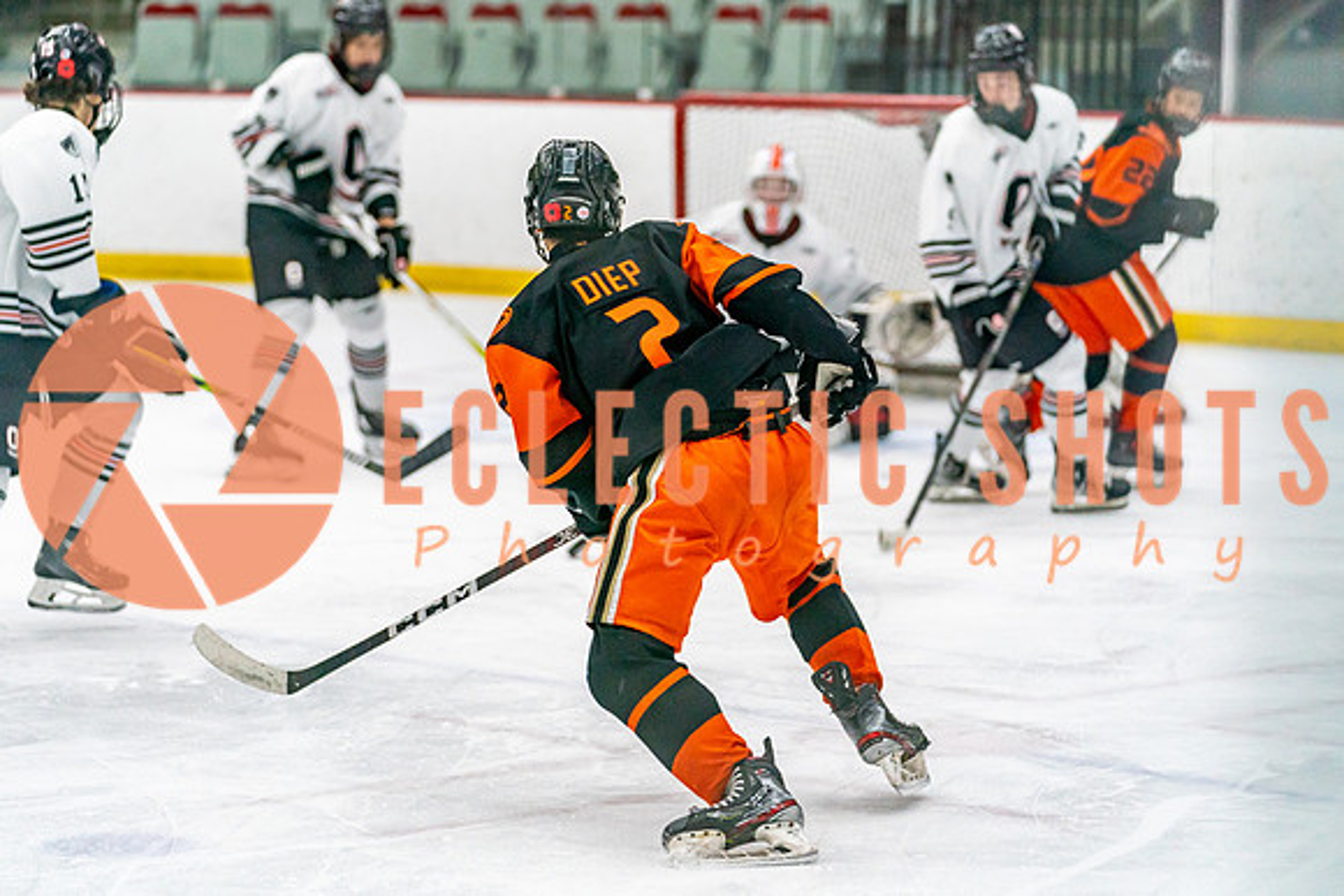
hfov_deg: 14.5
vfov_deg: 9.7
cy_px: 409
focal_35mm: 142
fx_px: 5286
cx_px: 606
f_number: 2.8
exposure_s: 1/1250
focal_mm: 128
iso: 3200
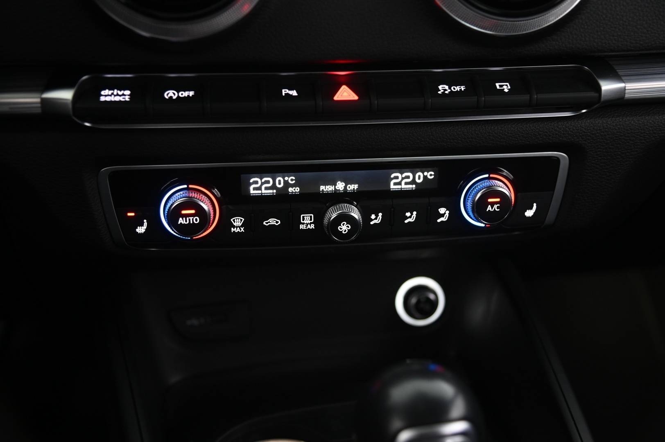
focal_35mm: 46
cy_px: 221
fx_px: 849
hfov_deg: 42.8
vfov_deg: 29.2
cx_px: 332
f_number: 4
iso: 2000
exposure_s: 1/15
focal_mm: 46
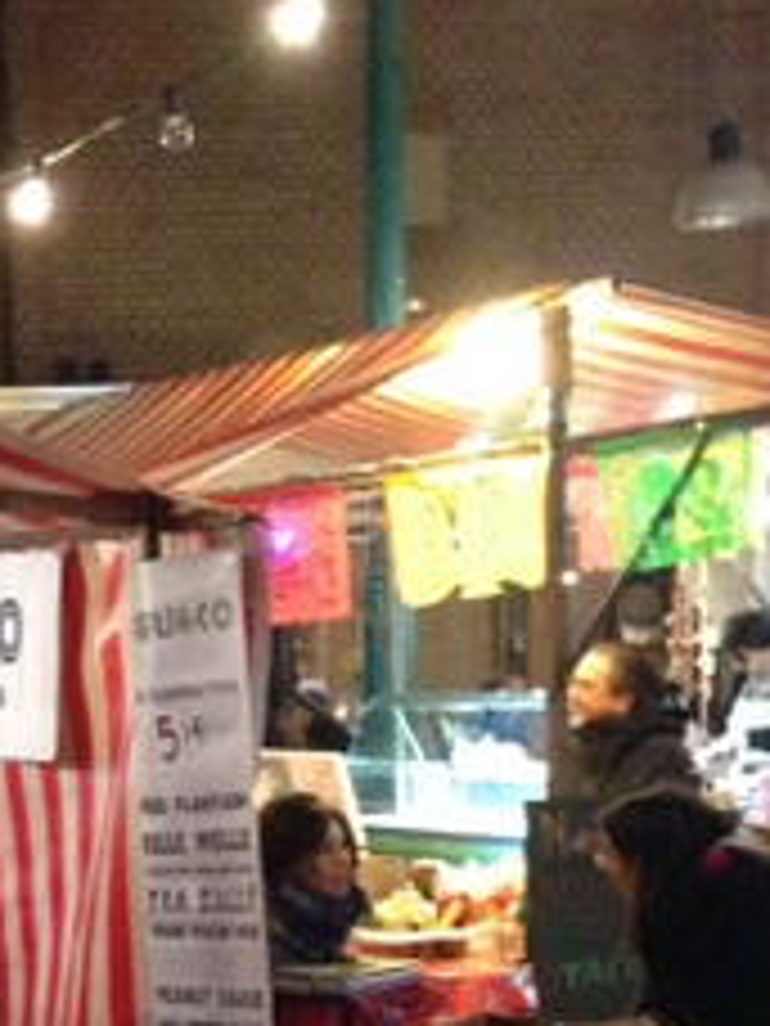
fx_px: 3440
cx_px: -500
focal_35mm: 116
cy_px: 1035
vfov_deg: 16.6
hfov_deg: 12.0
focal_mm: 4.12
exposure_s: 1/15
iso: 500
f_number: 2.4
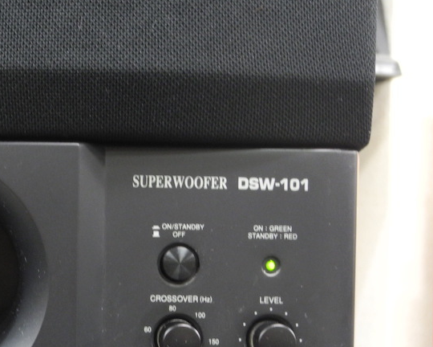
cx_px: 55
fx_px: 846
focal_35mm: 66
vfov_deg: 23.0
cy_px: 252
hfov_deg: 27.8
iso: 400
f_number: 3.2
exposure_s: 1/12
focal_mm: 8.1
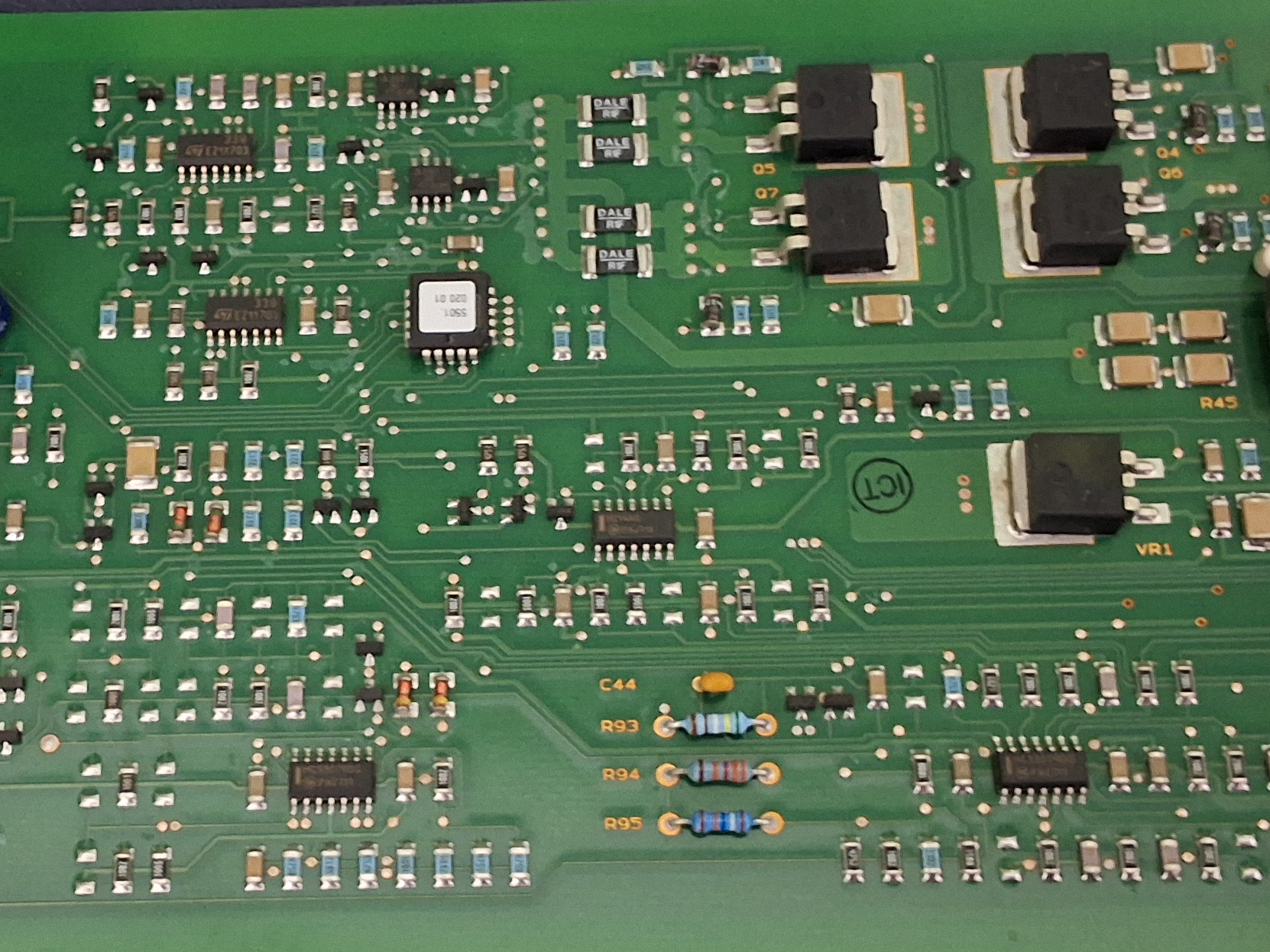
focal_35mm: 55
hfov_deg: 34.7
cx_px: 457
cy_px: 577
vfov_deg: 26.5
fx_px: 2018
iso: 320
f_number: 1.9
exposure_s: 1/20
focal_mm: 2.91
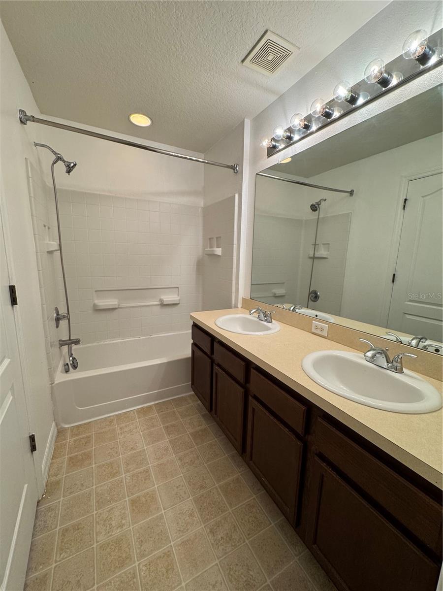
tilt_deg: -10.1
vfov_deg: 102.1
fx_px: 239
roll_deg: -1.5
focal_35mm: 14
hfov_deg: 85.7
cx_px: 222
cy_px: 296
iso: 160
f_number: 2.2
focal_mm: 2.22
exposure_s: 1/120
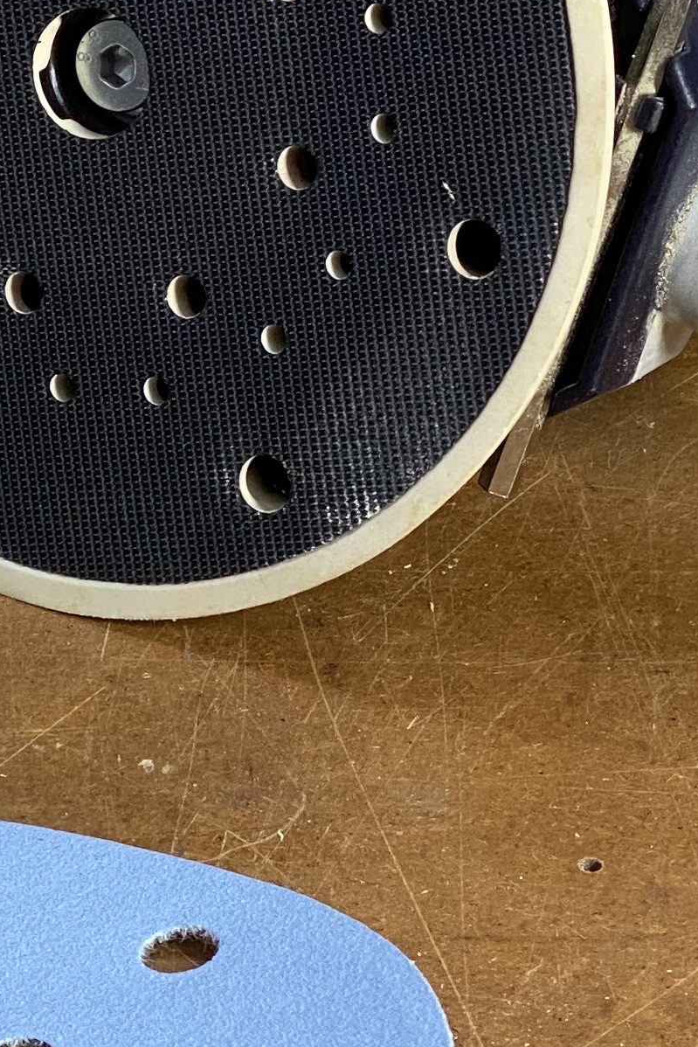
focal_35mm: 182
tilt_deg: -30.5
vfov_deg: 11.3
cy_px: 390
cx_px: 10
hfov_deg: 7.5
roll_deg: +0.2
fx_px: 5291
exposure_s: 1/50
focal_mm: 6
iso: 100
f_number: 2
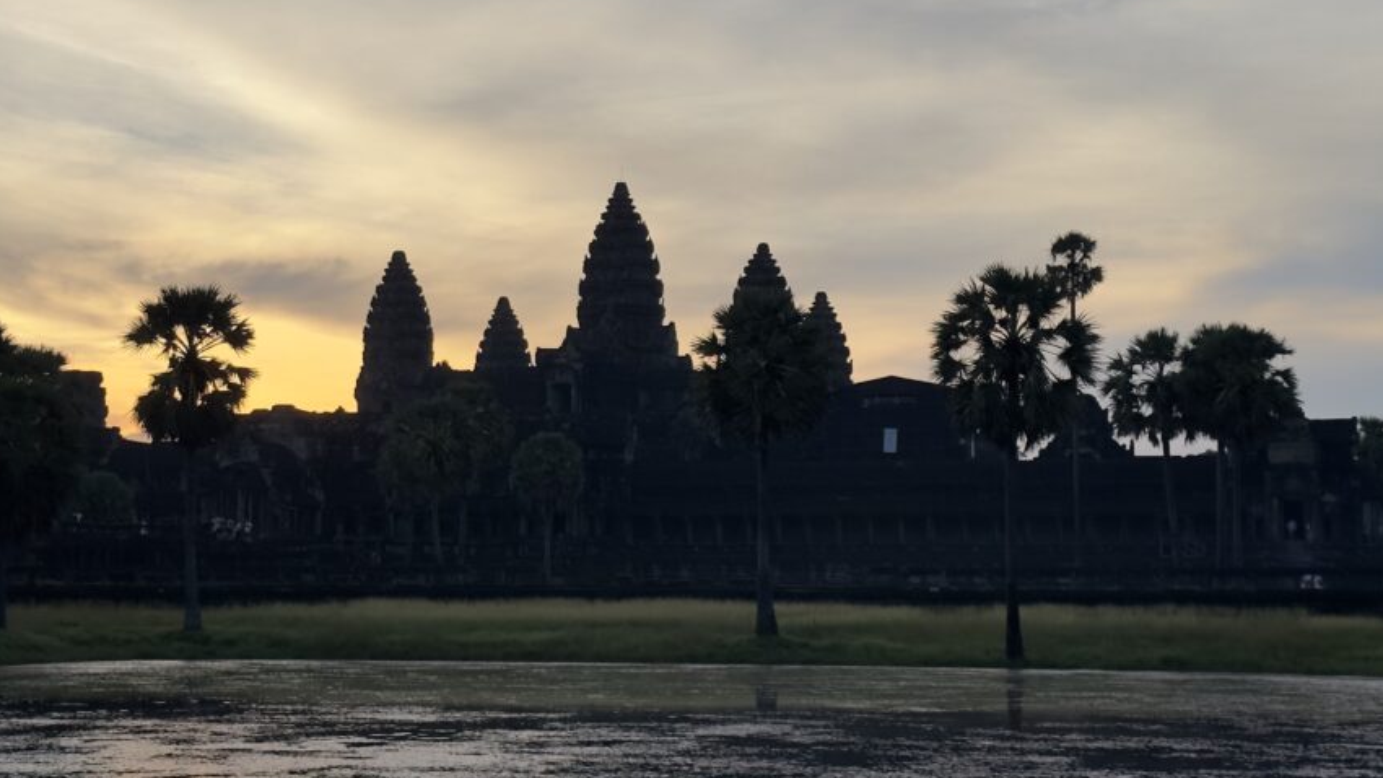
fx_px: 2310
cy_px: 425
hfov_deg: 33.3
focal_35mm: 63
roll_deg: +0.0
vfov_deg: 19.1
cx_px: 594
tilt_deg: +5.4
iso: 64
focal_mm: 6.86
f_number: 1.78
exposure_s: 1/1639
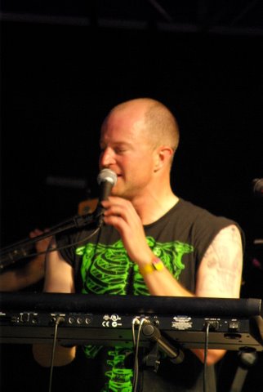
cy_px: 196
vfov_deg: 4.6
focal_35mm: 450
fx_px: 4910
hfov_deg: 3.1
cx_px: 132
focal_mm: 300
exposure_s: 1/30
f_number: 5.8
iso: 1600
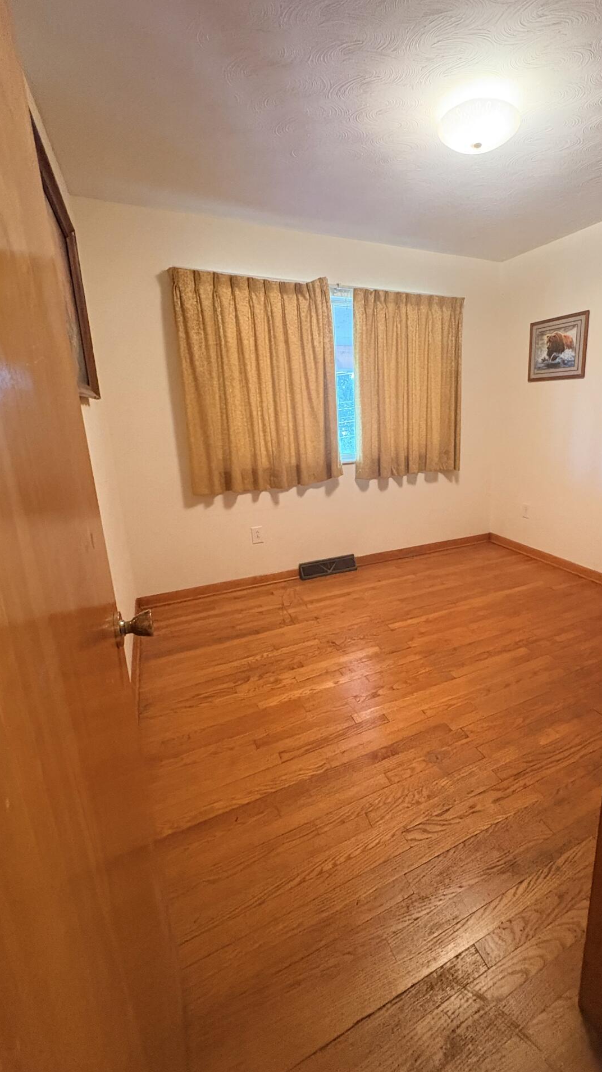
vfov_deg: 99.3
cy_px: 515
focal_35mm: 16
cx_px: 382
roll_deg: +1.2
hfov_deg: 65.9
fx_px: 454
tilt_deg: -13.9
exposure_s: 1/60
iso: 1000
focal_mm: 2.22
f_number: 2.2
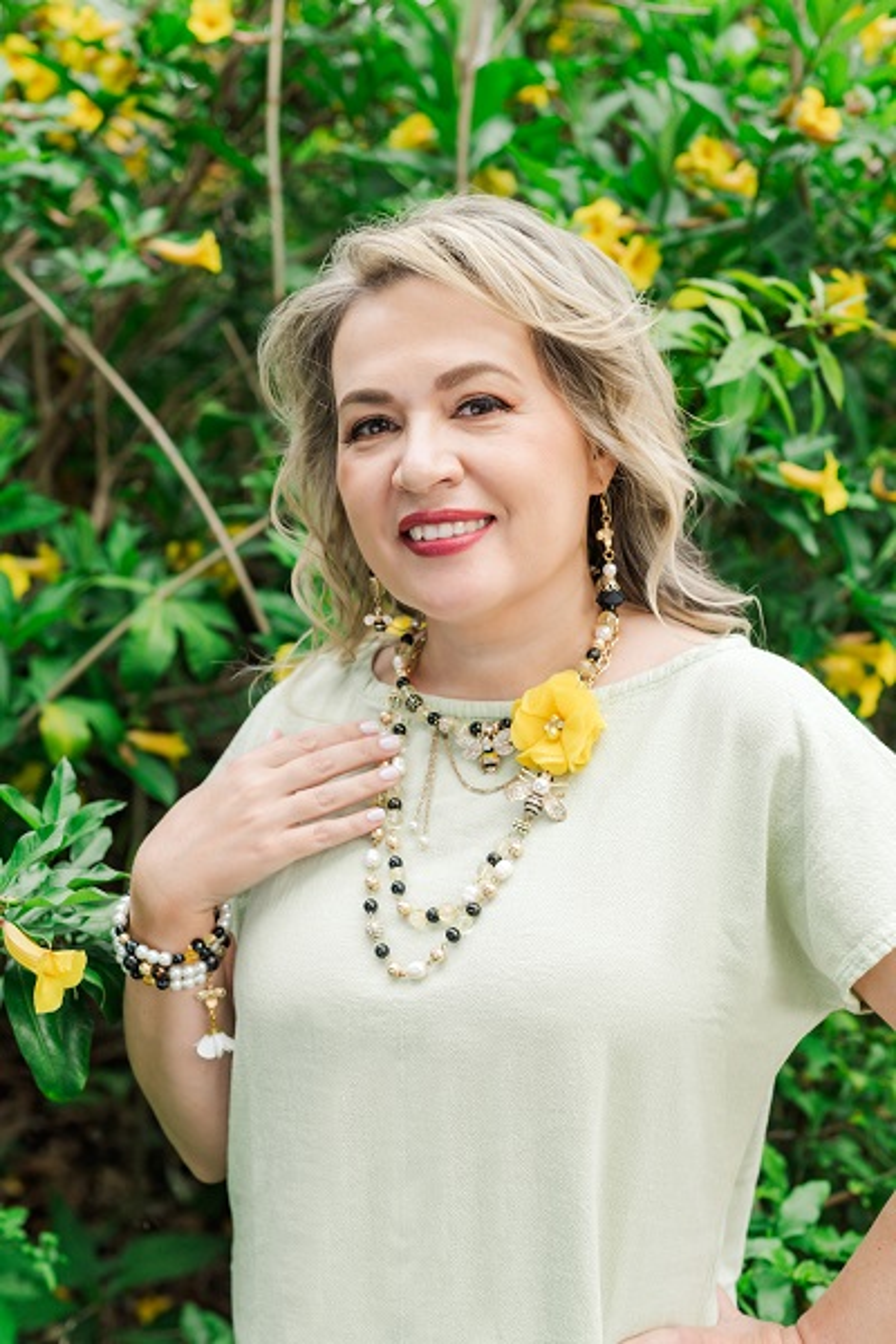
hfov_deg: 27.0
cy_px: 672
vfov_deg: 39.6
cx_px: 448
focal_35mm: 50
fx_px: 1867
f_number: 3.5
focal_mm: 50
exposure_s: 1/250
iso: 320
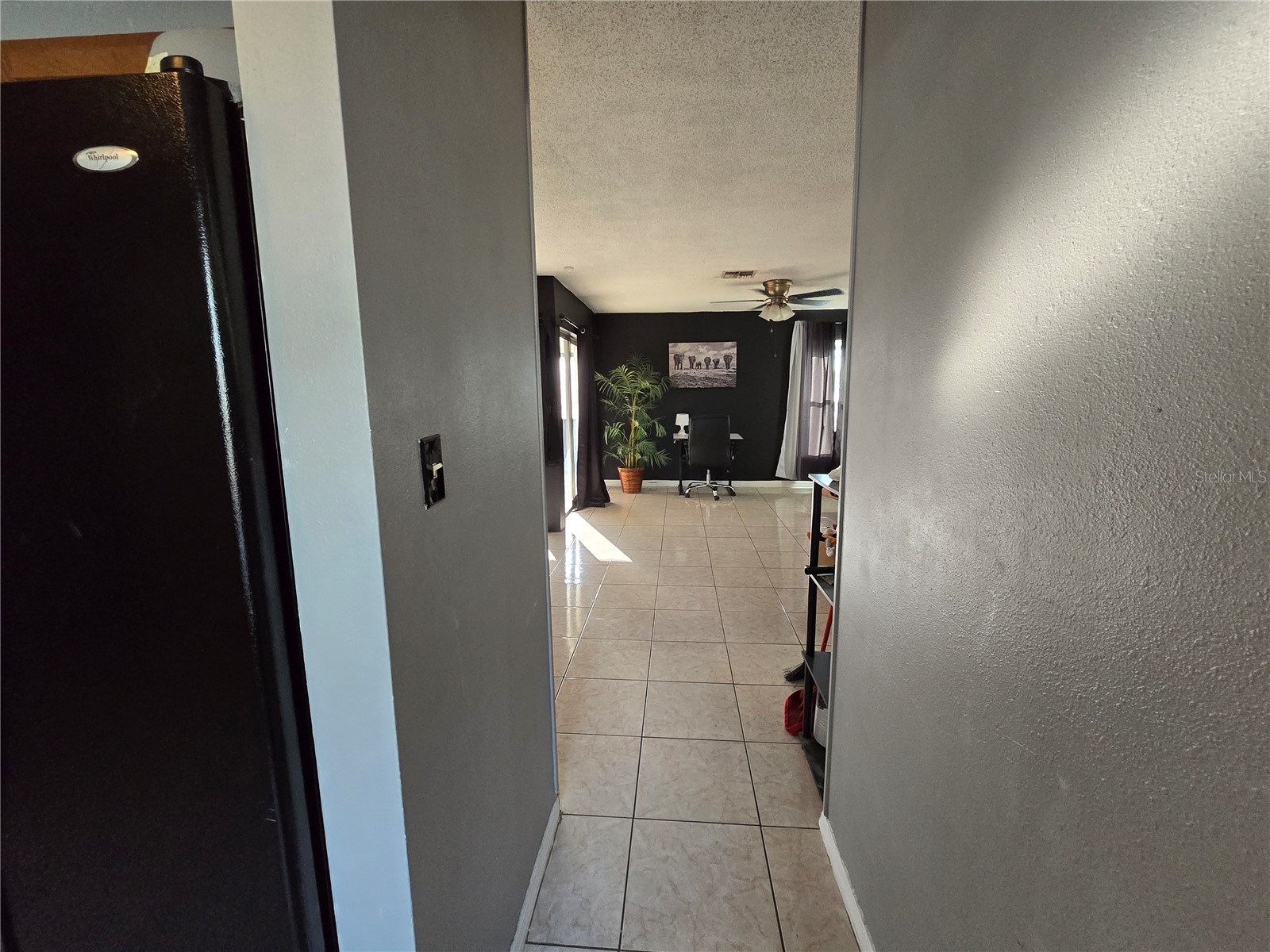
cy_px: 476
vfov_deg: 89.9
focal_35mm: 13
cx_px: 635
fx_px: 477
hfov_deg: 106.2
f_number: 2.2
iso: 500
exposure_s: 1/100
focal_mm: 2.2
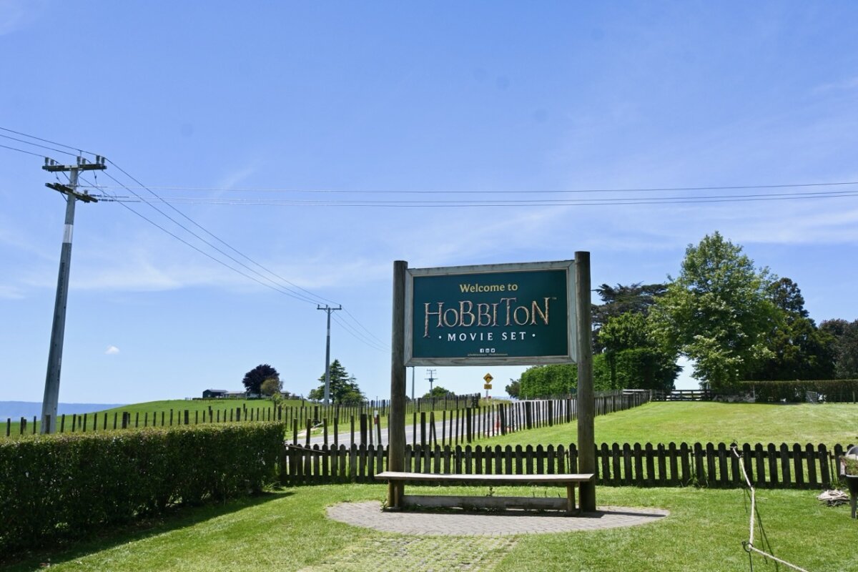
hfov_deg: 56.1
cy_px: 286
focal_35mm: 34
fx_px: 804
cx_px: 429
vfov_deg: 39.1
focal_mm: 22.5
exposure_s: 1/400
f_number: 7.1
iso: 100
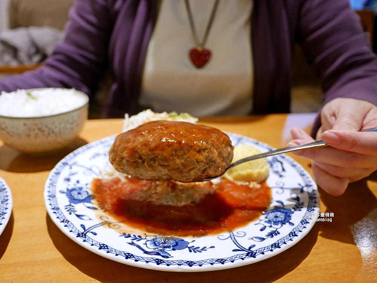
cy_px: 142
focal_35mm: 28
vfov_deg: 49.8
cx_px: 188
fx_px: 305
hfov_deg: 63.4
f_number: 2.5
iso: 640
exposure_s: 1/60
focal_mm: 14
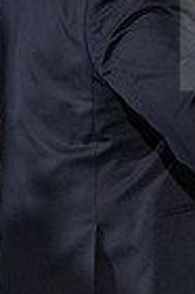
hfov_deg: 4.5
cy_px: 41
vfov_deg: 6.9
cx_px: 363
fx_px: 2435
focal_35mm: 299
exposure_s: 1/200
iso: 1600
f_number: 3.2
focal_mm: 72
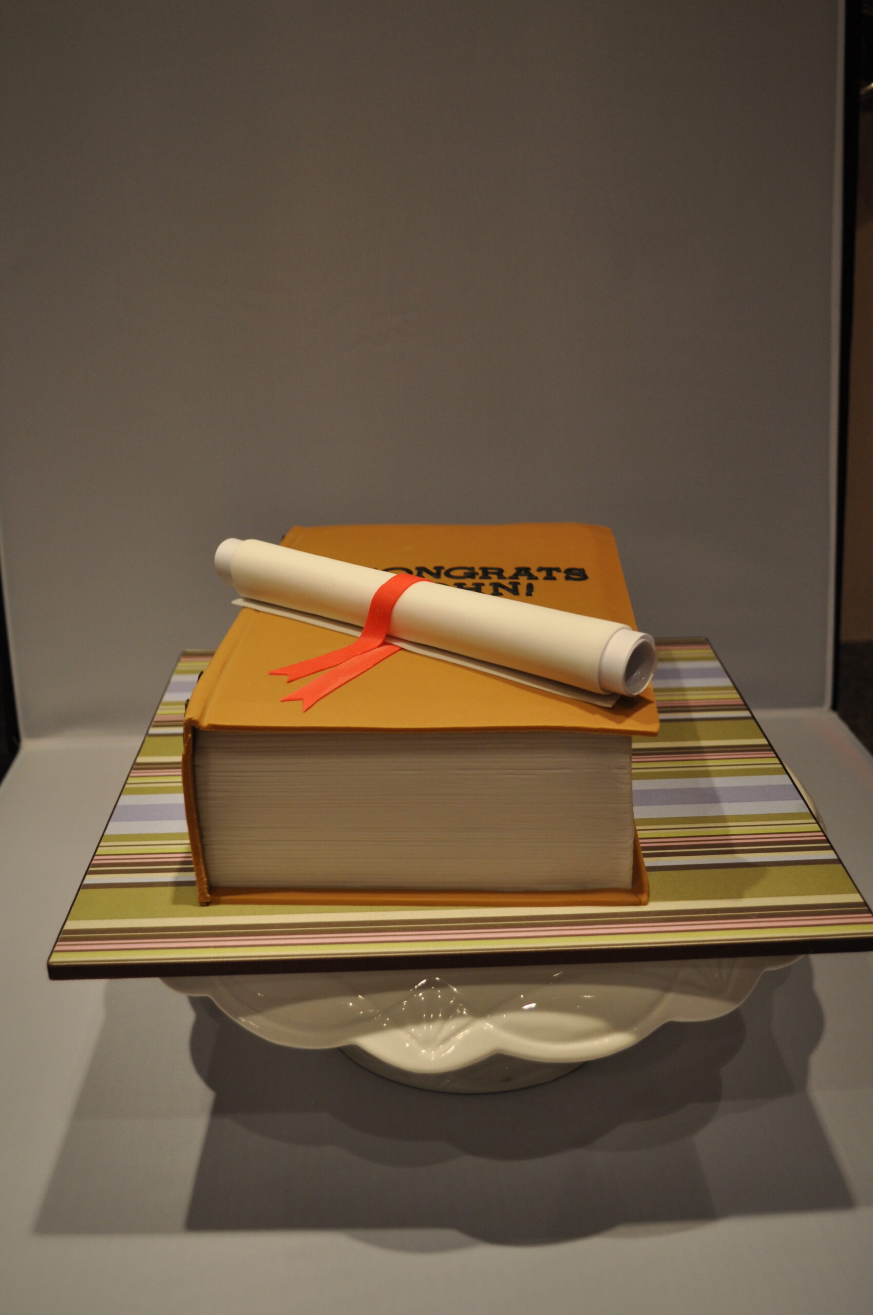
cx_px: 436
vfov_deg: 53.2
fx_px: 1313
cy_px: 658
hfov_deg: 36.8
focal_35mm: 36
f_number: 4
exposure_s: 1/60
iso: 450
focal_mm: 24
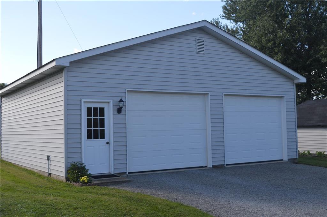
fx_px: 408
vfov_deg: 29.8
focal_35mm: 45
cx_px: 164
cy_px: 108
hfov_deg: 43.7
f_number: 7.1
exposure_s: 1/200
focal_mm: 30
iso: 100
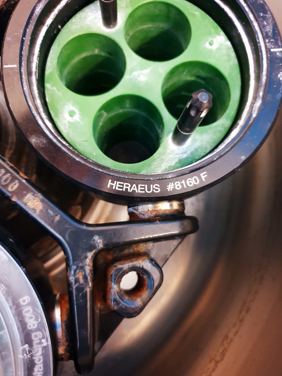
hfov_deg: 53.1
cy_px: 188
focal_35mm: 26
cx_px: 141
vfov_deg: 67.3
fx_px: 282
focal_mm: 4.3
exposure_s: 1/10
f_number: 1.5
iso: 400
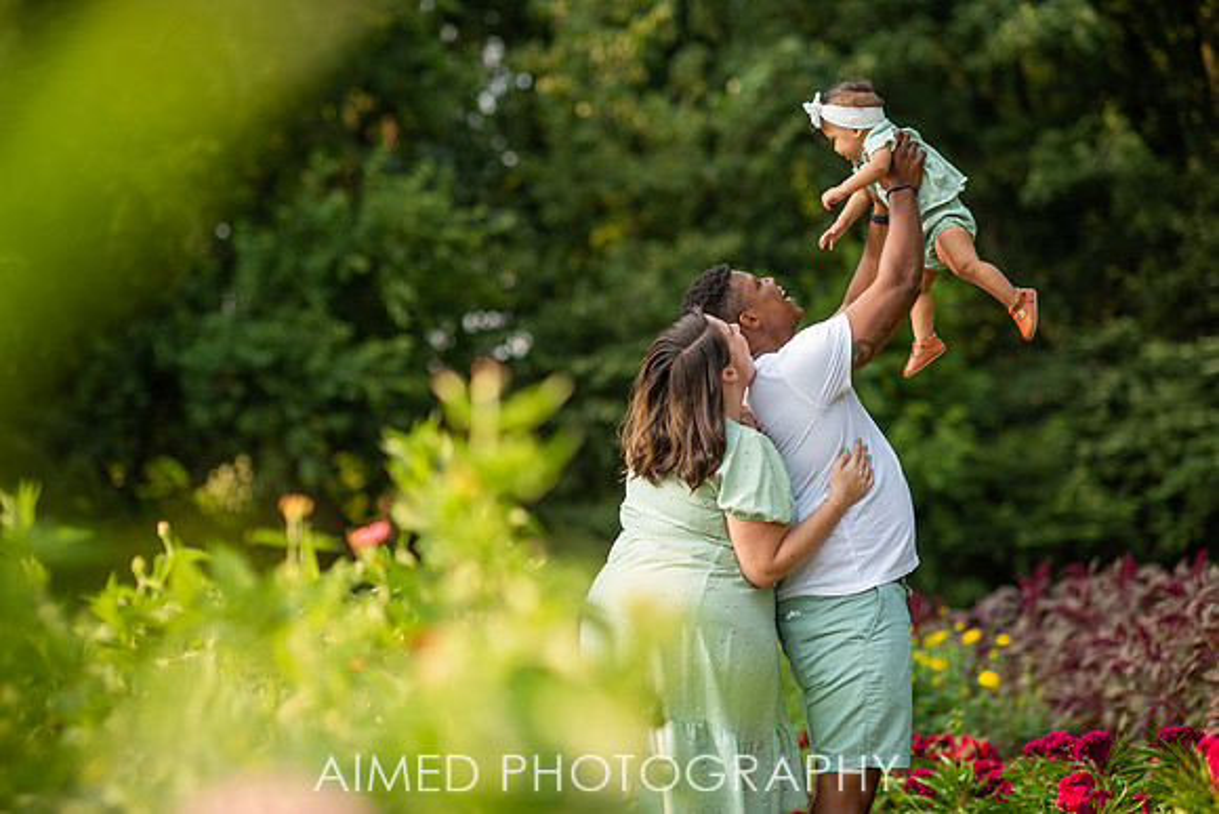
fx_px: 2928
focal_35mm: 86
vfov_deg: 15.8
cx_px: 610
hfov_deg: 23.5
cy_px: 407
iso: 160
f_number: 2
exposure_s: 1/1600
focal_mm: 85
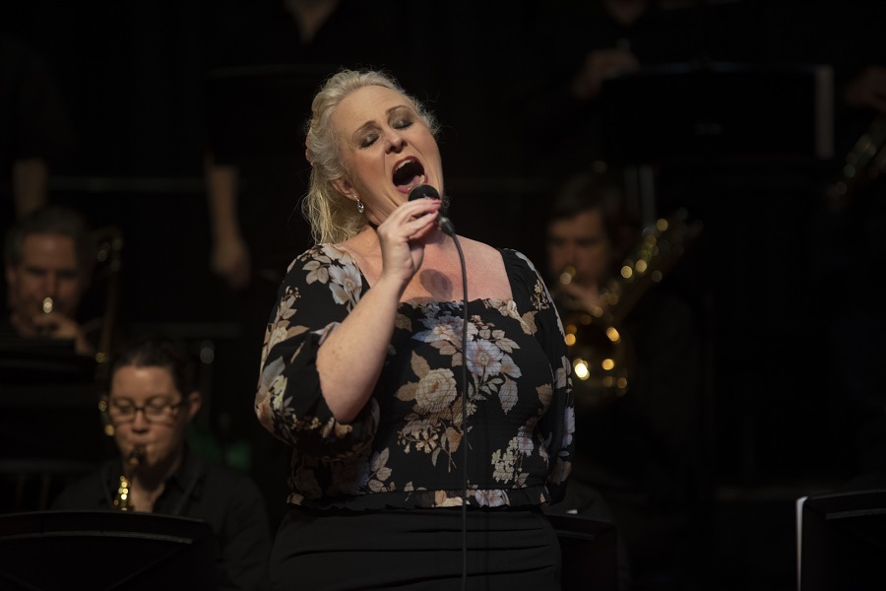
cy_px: 296
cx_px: 443
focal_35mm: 200
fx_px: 4922
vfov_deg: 6.9
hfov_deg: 10.3
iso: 1250
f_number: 2.8
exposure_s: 1/500
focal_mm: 200
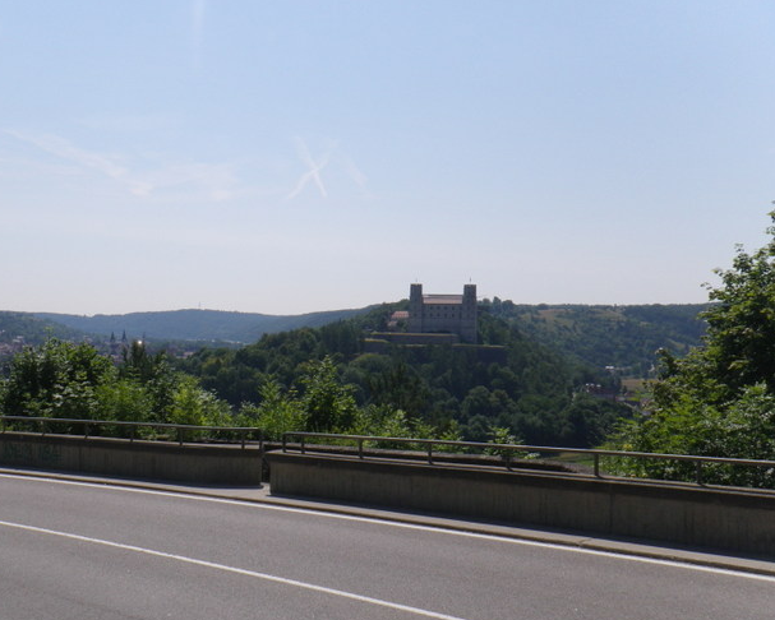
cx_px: 268
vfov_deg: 33.4
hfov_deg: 40.7
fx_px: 1032
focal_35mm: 45
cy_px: 347
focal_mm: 6.2
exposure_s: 1/500
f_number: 6.3
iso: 64
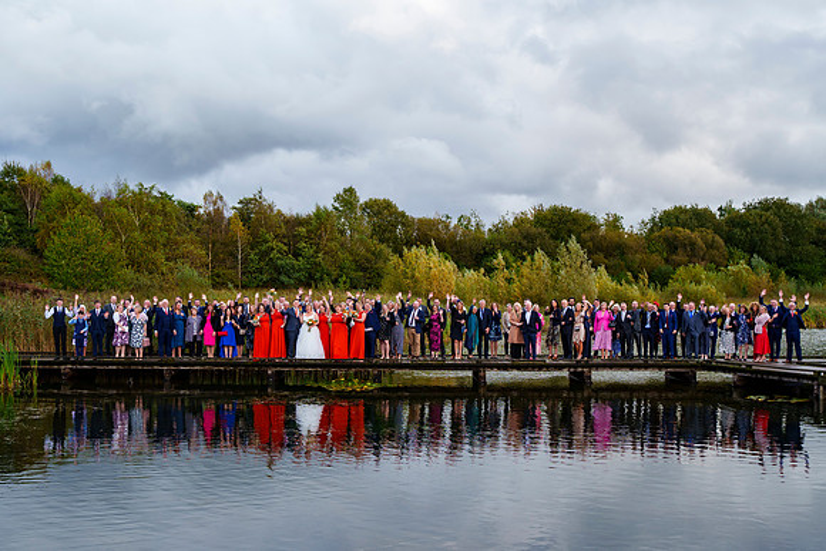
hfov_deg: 53.2
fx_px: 824
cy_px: 291
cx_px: 382
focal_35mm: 36
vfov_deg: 37.0
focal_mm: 33
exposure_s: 1/640
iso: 250
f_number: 4.5
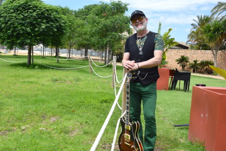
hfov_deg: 50.9
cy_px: 83
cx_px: 98
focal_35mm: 38
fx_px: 236
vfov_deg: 35.5
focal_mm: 21
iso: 200
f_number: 10
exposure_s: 1/400
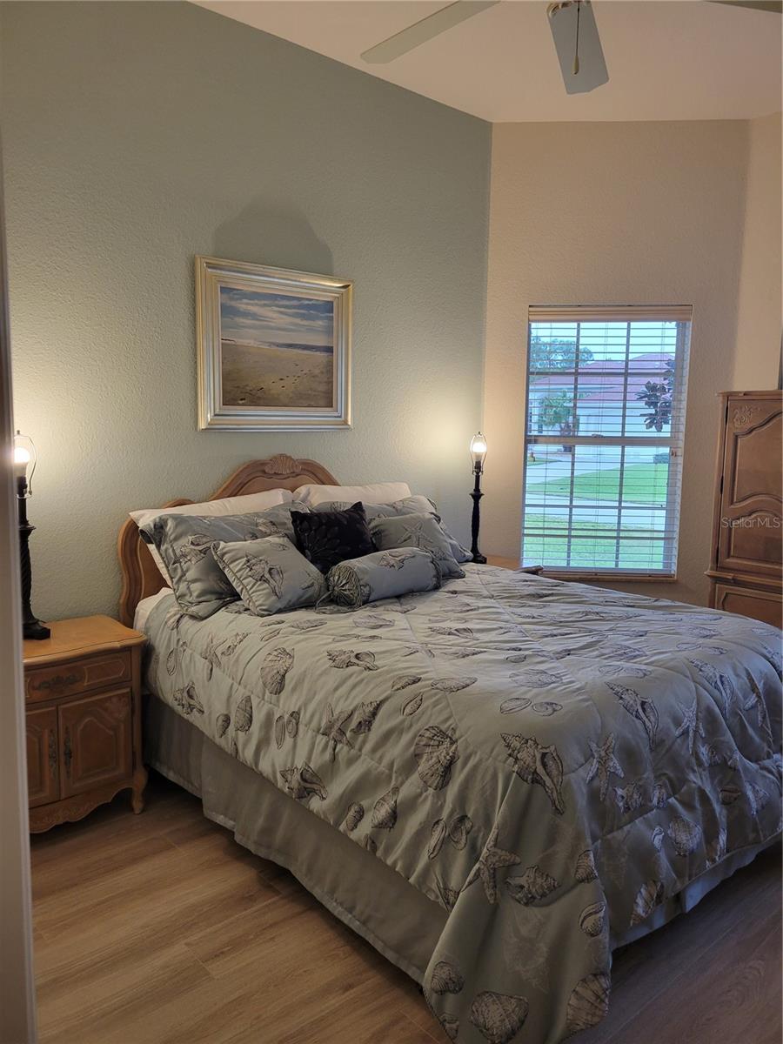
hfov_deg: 53.1
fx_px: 784
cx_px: 392
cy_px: 522
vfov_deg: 67.3
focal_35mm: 26
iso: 200
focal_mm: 5.4
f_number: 1.8
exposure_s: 1/120
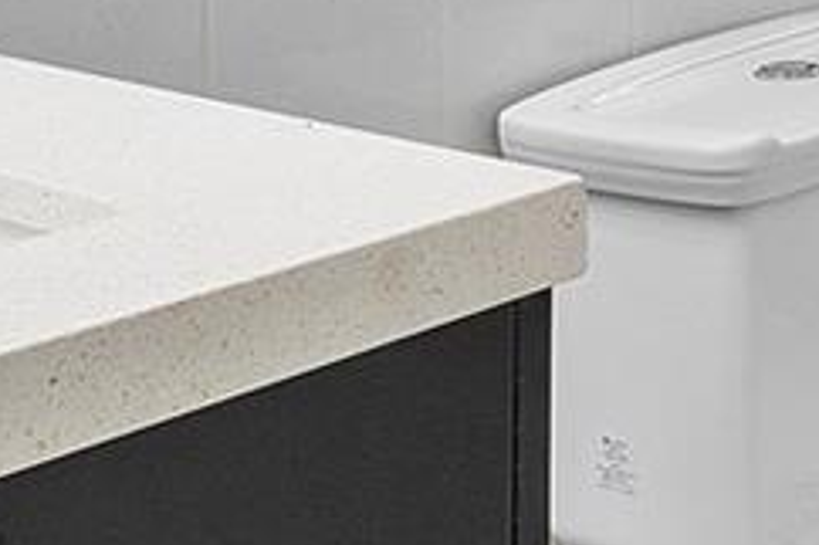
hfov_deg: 19.5
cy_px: -388
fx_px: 2251
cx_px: 958
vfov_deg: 12.7
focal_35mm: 99
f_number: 11
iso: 160
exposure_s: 1/15
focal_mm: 10
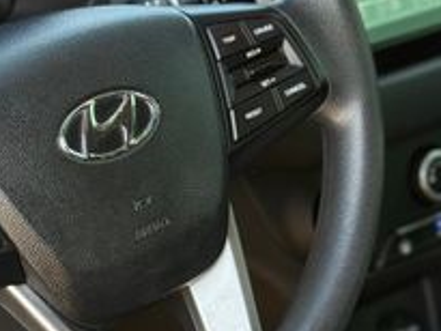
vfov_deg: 13.4
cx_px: 189
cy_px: 97
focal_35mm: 110
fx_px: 1402
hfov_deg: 17.9
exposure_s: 1/87
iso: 200
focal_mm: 6.76
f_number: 1.78
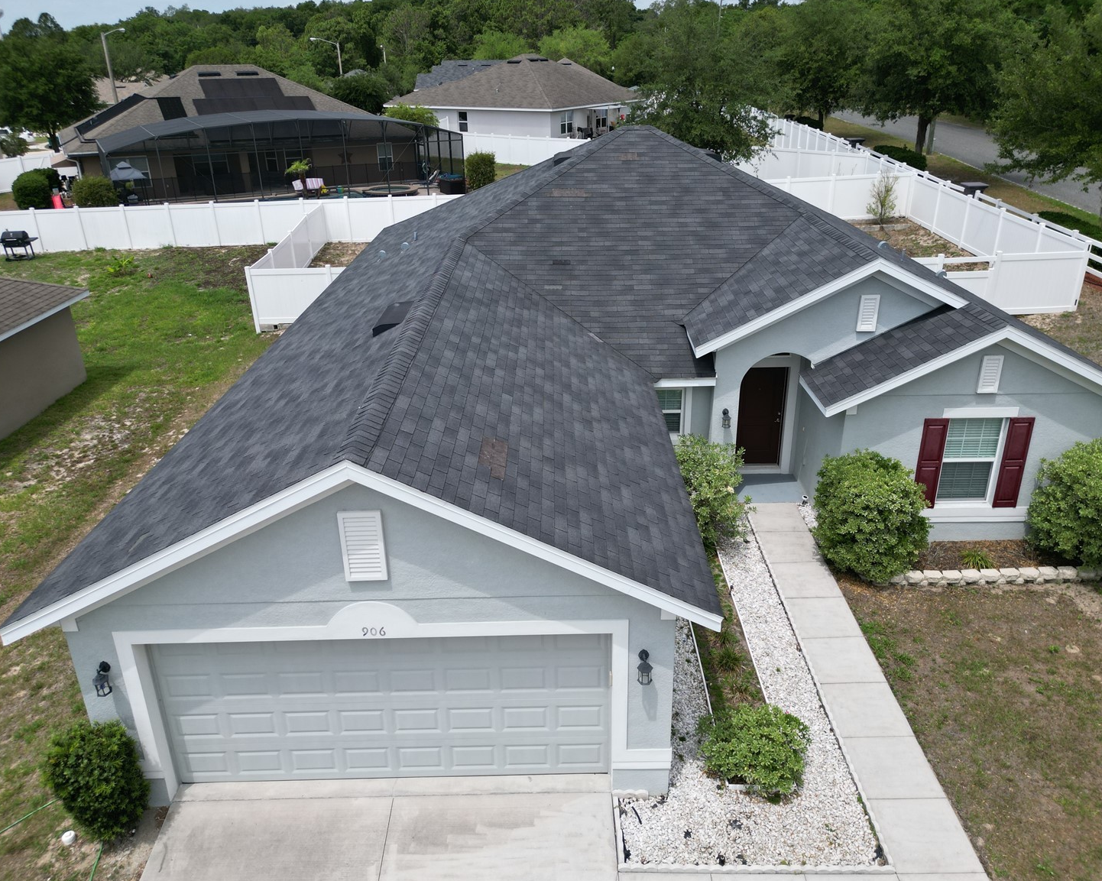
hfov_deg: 66.0
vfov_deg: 54.9
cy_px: 426
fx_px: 848
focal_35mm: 26
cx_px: 564
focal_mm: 6.72
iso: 140
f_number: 1.7
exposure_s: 1/4000
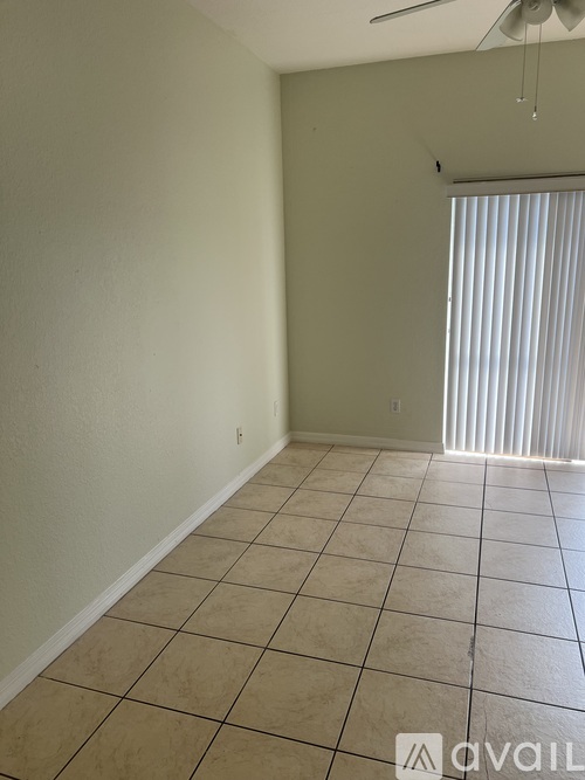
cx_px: 292
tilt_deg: -10.3
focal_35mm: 26
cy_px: 390
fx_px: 586
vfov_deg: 67.3
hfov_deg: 53.0
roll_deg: +0.3
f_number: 1.5
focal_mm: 5.7
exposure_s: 1/201
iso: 40
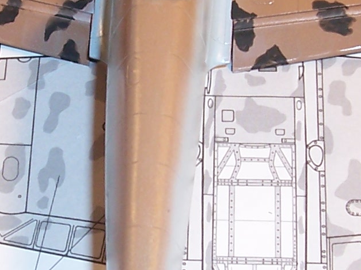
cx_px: 138
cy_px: 124
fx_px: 1303
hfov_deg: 15.8
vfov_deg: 11.9
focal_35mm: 125
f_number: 2.7
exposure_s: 1/90
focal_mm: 5.6
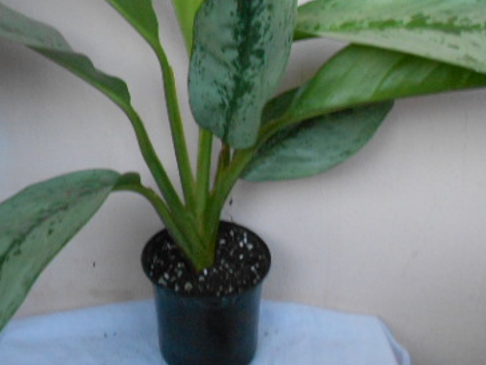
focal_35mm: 51
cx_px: 212
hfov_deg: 37.4
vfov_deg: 27.8
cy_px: 62
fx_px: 716
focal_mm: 5.3
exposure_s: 1/8
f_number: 3.4
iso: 400
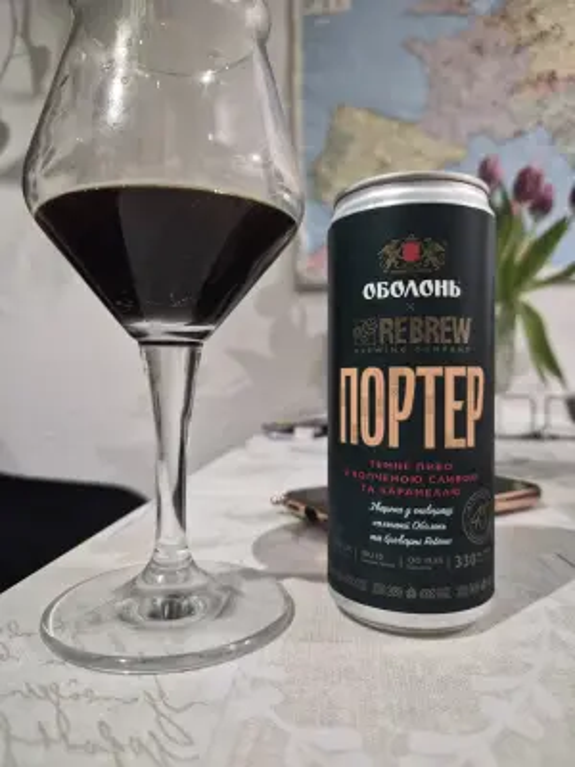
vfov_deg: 73.9
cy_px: 384
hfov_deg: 58.9
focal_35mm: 23
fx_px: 509
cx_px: 288
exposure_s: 1/100
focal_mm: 5.4
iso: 1600
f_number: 1.8
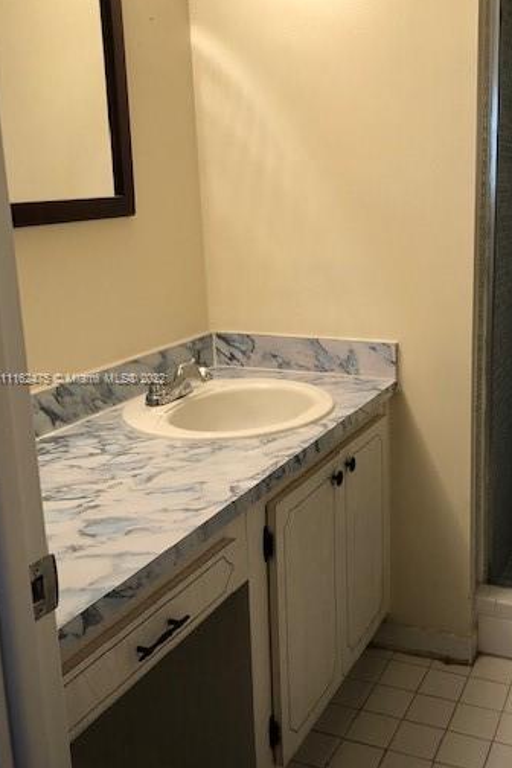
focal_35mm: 37
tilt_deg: -13.5
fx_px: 789
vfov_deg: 51.9
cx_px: 357
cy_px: 379
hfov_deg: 35.5
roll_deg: +0.8
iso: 40
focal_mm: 3.99
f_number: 1.8
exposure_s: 1/24
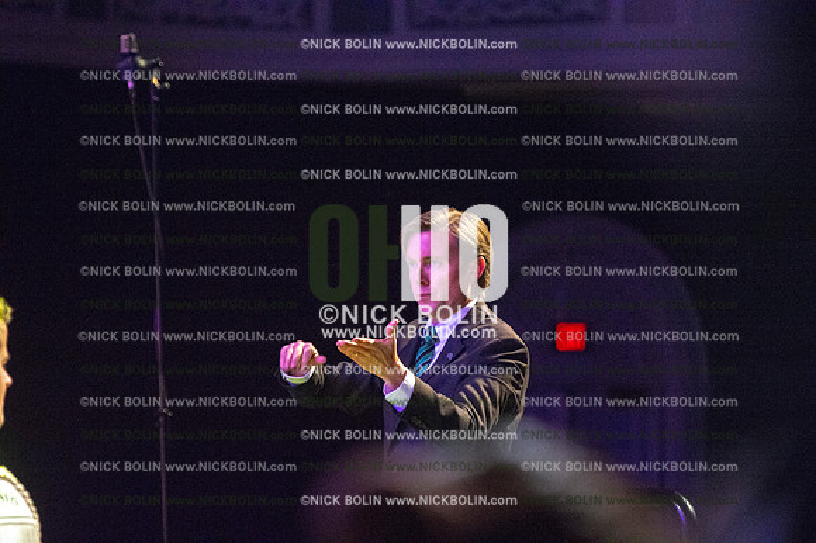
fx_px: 4757
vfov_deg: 6.5
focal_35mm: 210
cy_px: 272
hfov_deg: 9.8
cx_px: 408
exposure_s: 1/400
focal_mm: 210
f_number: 5.6
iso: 8000
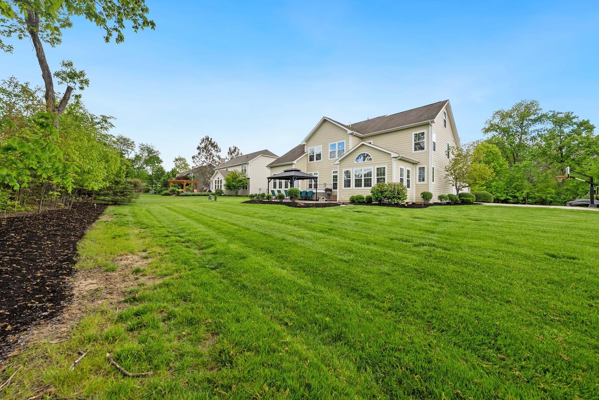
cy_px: 200
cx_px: 300
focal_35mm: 12
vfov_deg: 90.1
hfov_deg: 112.6
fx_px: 200
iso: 100
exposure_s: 1/125
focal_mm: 12
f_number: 7.1
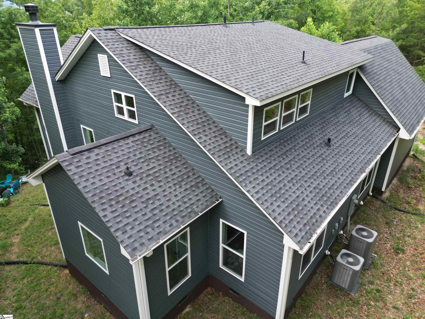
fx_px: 295
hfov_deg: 71.6
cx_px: 212
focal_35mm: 24
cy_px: 160
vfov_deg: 56.8
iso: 130
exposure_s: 1/200
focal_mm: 6.72
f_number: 1.7
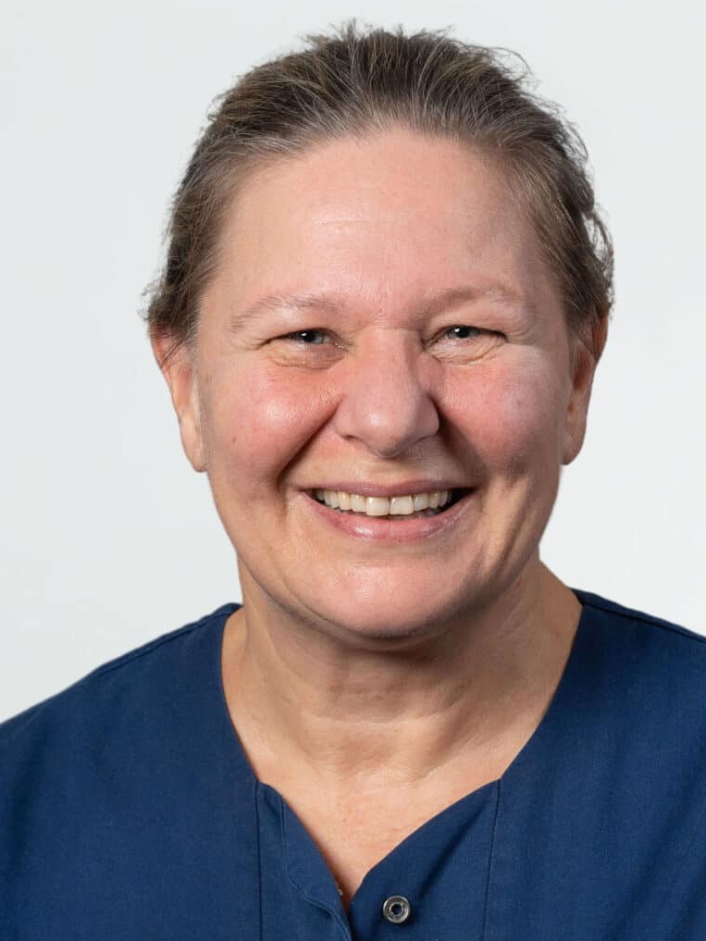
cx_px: 349
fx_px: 5329
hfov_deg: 7.6
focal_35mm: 196
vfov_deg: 10.1
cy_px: 471
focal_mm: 135
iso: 400
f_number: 11
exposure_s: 1/200
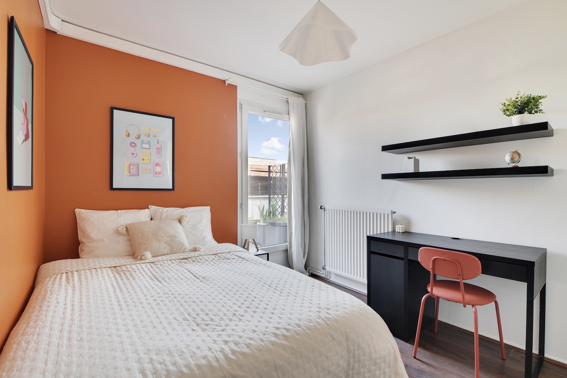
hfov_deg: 100.4
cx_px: 284
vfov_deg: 77.3
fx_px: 236
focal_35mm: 15
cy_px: 189
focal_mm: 10
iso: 200
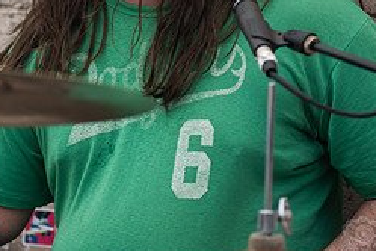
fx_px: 1943
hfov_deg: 11.0
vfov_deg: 7.3
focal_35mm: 186
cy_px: -22
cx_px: 82
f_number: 4
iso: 320
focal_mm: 80
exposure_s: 1/1600
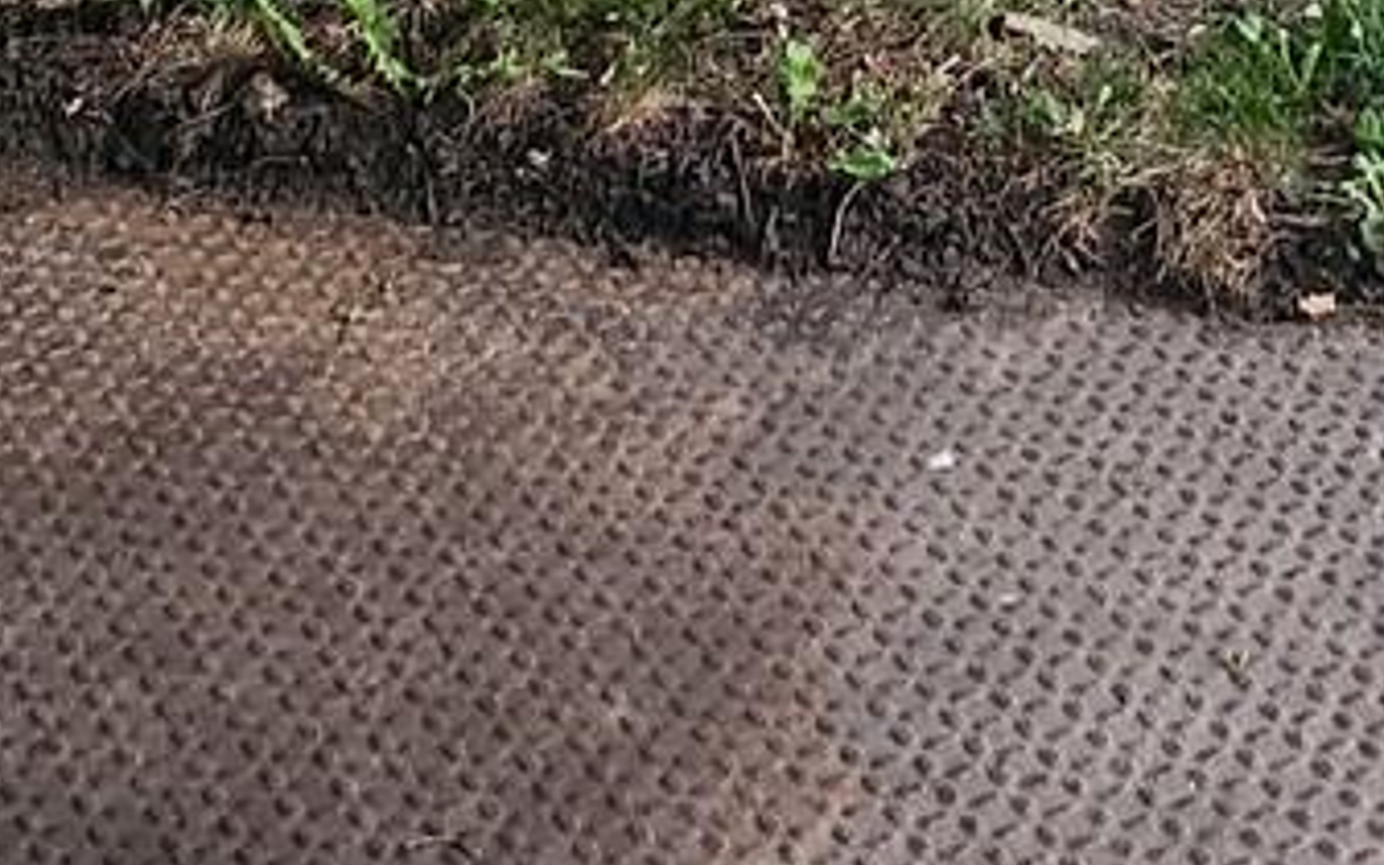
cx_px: 1619
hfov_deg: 16.6
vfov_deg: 9.5
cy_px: -1293
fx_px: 4564
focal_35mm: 121
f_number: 1.8
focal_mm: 5
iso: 640
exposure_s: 1/120
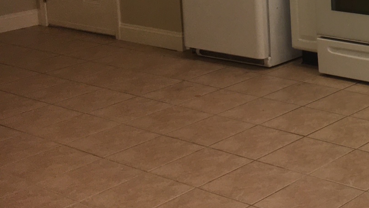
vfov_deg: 14.7
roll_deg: +1.9
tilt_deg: -7.1
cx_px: 460
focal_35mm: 79
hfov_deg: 24.0
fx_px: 773
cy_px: -55
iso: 40
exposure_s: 1/30
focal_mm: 4.15
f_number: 2.2
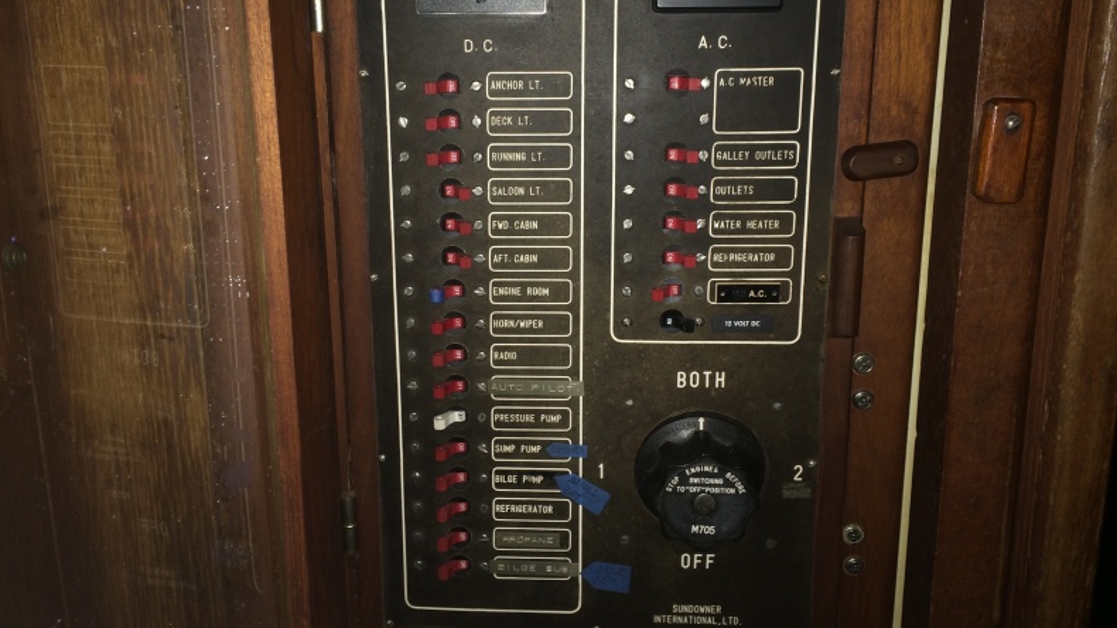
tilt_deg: -13.0
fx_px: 948
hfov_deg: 61.0
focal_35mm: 32
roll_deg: -0.9
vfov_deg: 36.5
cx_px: 558
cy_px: 253
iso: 50
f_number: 2.2
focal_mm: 4.15
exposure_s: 1/16
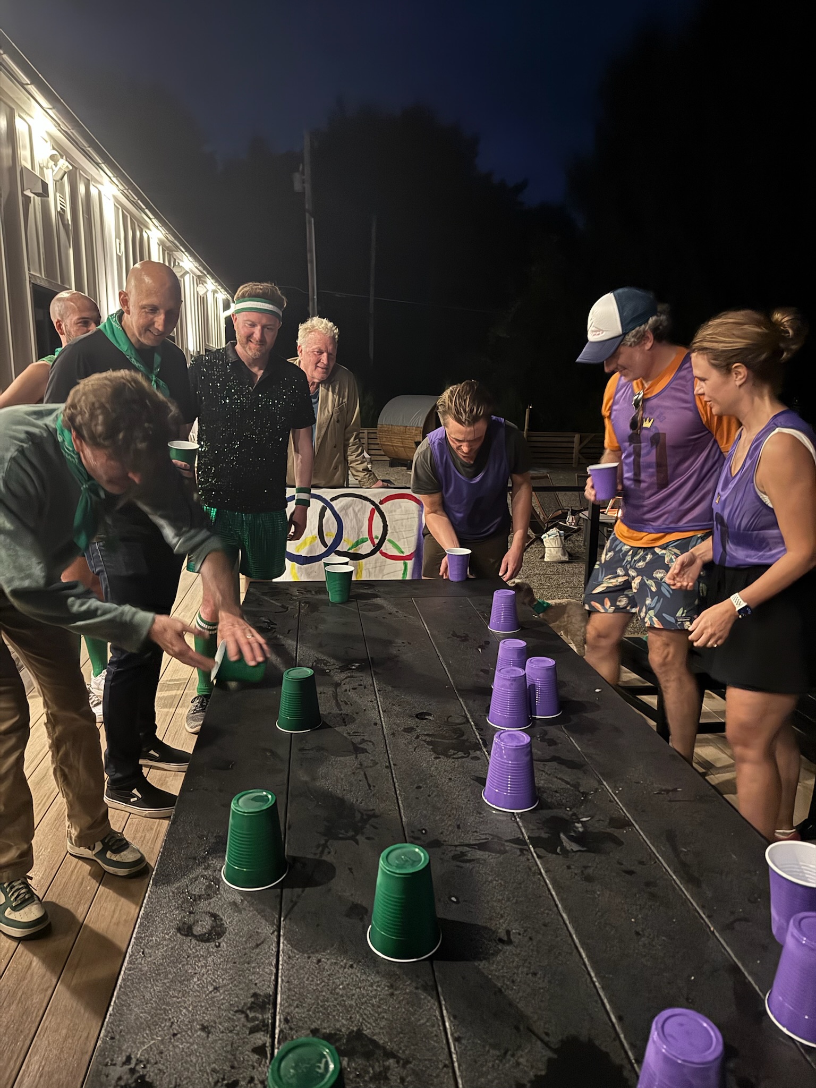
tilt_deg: -11.3
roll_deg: -0.6
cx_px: 408
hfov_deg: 56.8
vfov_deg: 71.6
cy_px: 544
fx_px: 754
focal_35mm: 24
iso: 2000
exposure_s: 1/24
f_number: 1.78
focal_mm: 6.76
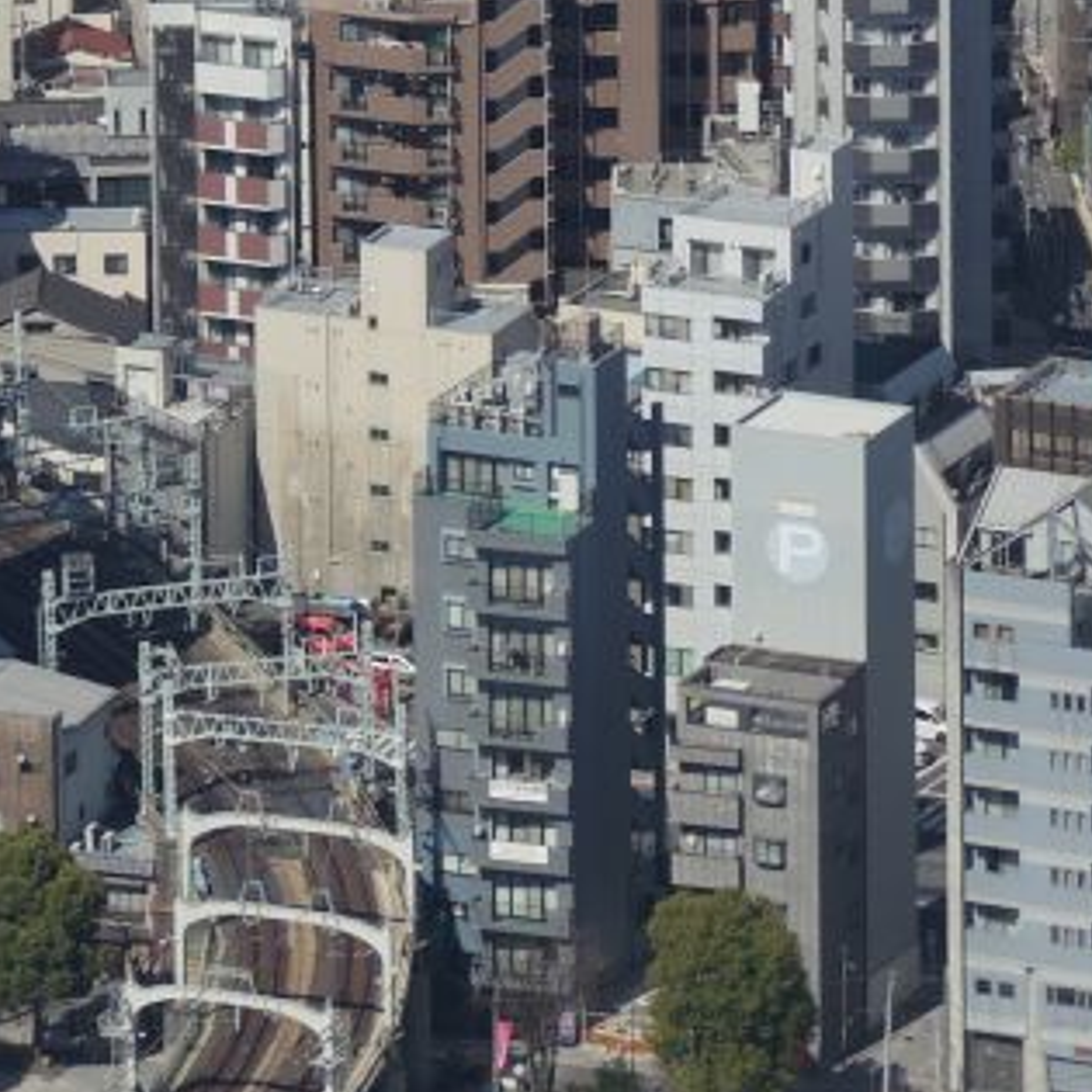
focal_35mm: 580
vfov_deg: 3.0
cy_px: -83
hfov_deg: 3.0
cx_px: 544
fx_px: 20700
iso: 100
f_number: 4
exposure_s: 1/800
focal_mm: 45
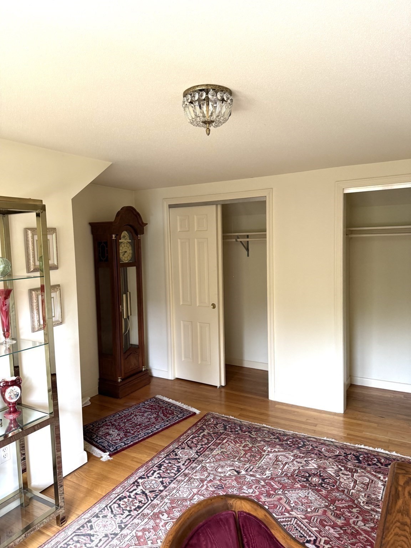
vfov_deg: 71.6
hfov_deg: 56.8
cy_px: 274
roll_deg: +3.6
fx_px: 380
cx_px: 206
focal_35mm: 24
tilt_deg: -4.1
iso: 200
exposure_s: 1/121
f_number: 1.78
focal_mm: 6.76
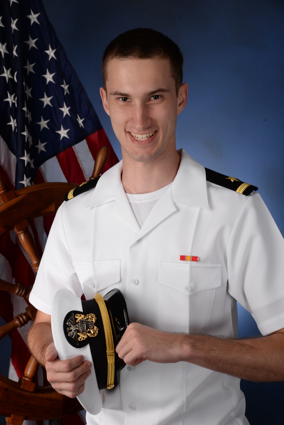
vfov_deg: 26.0
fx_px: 922
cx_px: 142
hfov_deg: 17.5
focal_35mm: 78
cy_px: 212
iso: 200
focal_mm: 78
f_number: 11
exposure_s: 1/200
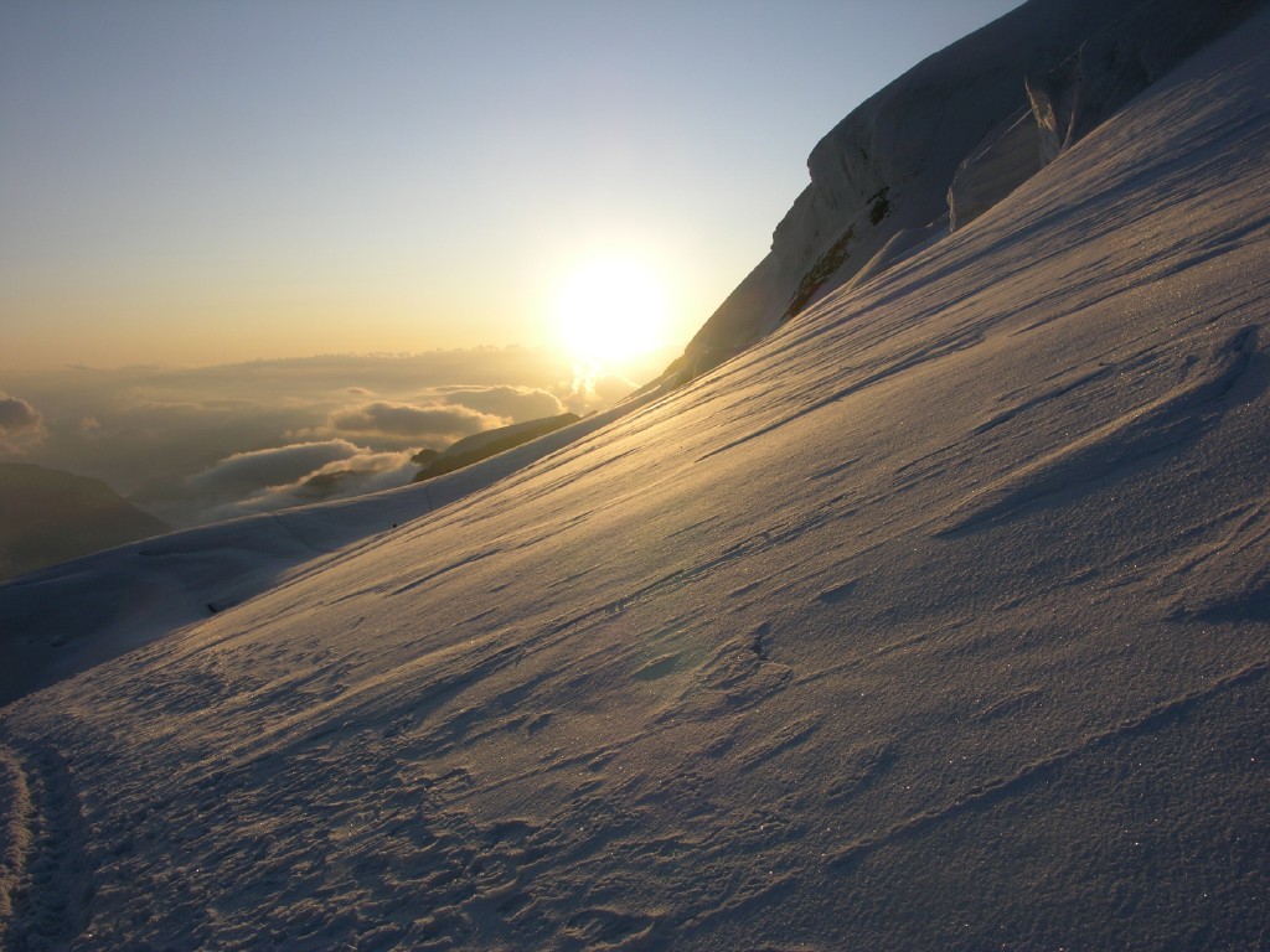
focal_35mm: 35
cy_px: 476
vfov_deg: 40.7
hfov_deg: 52.6
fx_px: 1284
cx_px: 635
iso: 50
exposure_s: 1/232
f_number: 7.1
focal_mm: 8.9
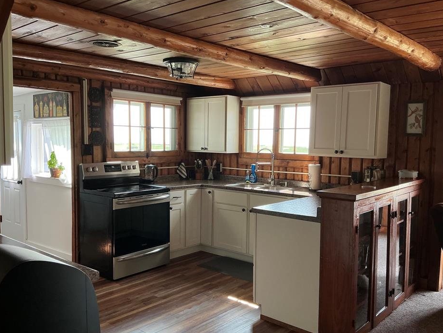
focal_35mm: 31
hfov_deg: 58.3
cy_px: 173
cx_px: 227
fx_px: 397
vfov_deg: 45.4
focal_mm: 3
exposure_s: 1/122
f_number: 1.8
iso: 50
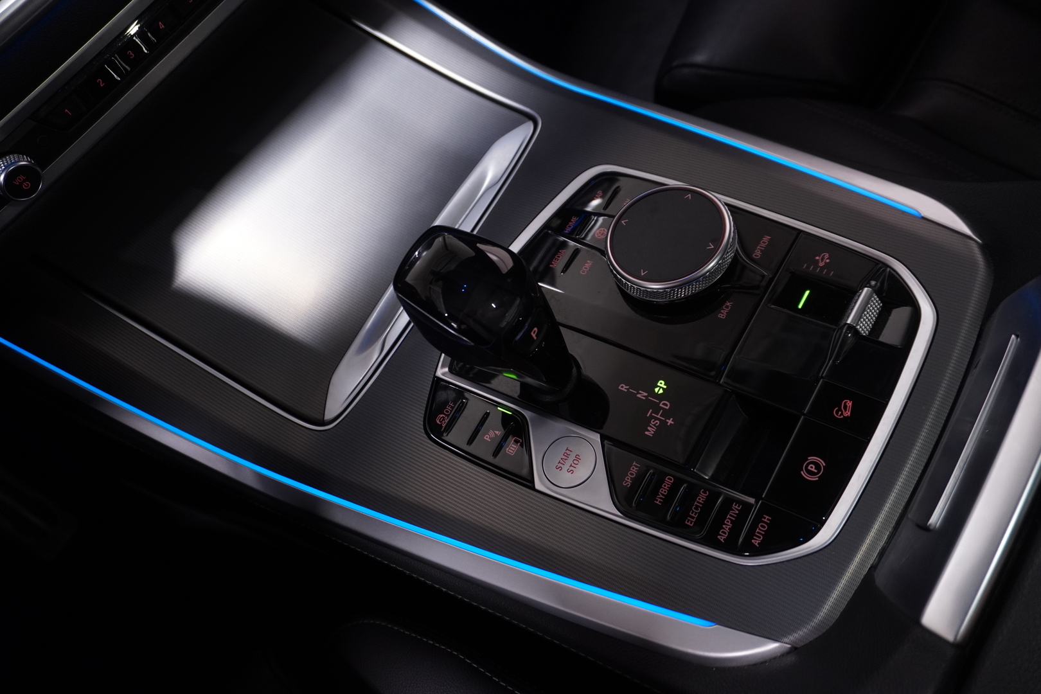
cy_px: 347
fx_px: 867
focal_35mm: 30
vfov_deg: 43.6
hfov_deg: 61.9
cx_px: 520
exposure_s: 1/25
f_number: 4
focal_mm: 20
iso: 1000
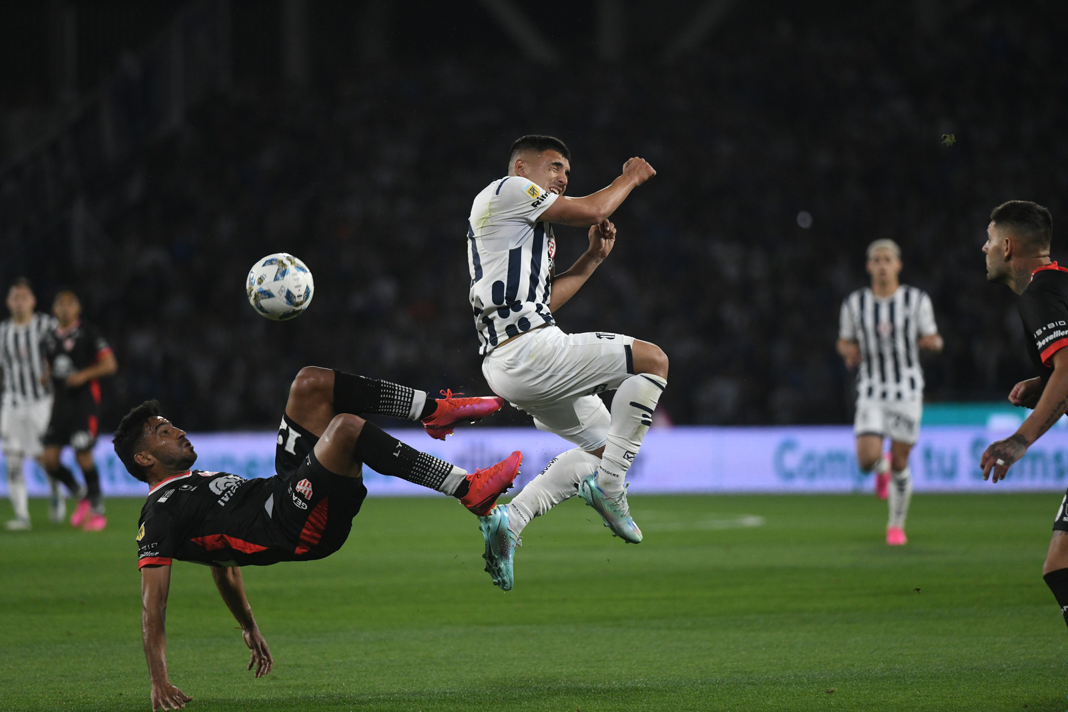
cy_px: 356
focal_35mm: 300
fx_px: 8900
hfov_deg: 6.9
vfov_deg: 4.6
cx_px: 534
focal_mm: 300
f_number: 4
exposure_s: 1/1600
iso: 3200
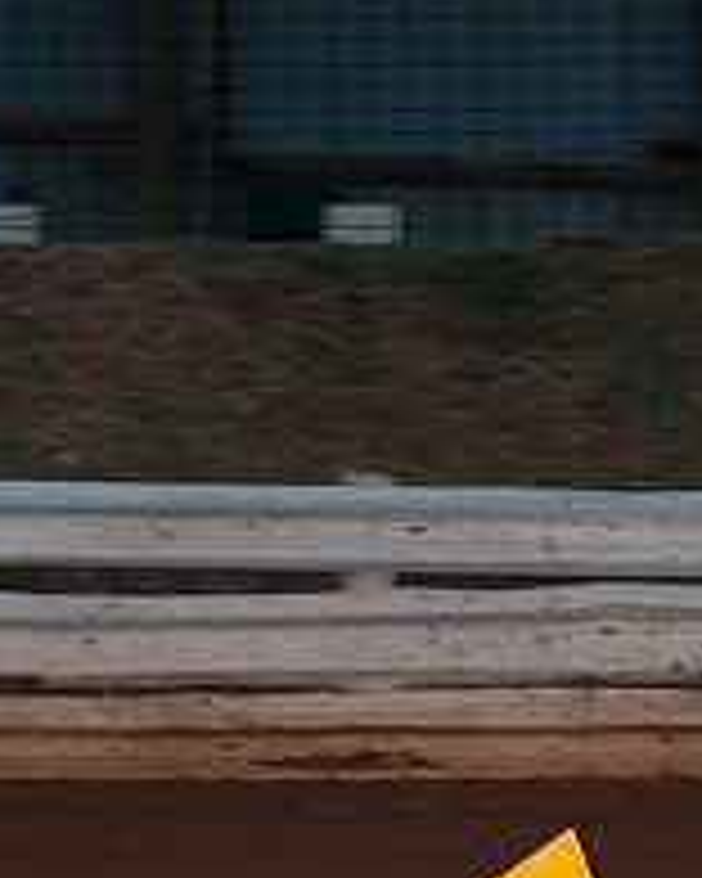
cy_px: 833
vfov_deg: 5.8
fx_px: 8700
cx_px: 1120
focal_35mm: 335
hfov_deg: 4.6
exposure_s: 1/400
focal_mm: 80
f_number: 4
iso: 200
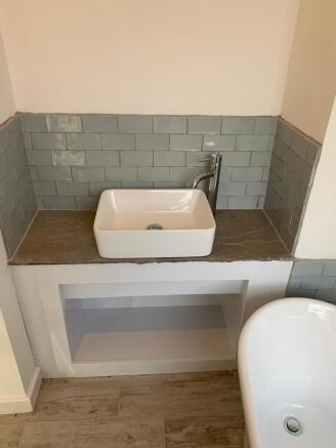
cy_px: 224
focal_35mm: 26
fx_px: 336
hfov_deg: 53.1
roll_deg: -0.7
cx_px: 168
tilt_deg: -28.6
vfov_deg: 67.3
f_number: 1.8
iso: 64
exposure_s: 1/121
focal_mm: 4.25
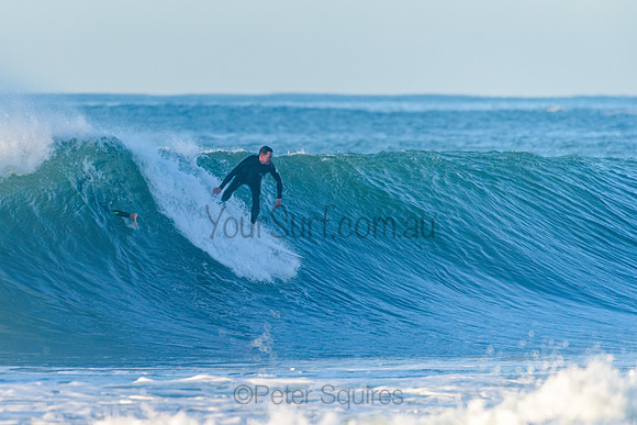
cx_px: 263
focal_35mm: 608
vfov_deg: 2.3
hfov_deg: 3.4
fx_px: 10761
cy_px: 214
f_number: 5.6
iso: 450
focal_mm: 500
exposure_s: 1/2000
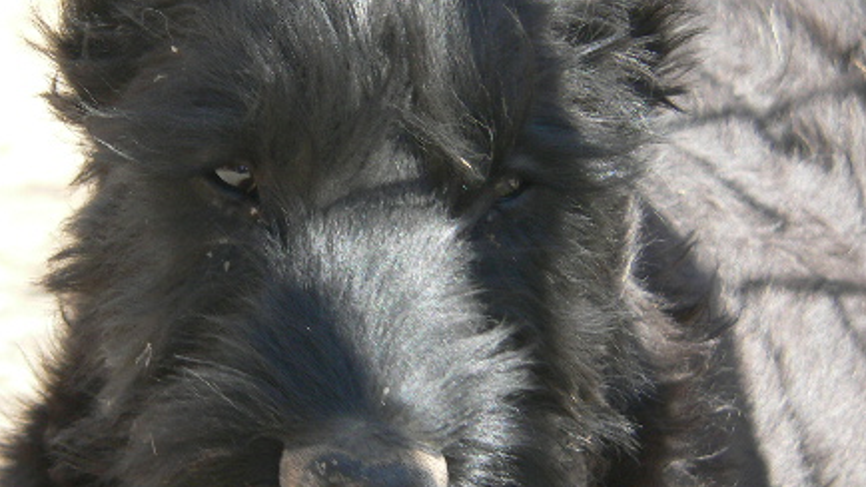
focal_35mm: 427
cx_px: 303
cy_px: 214
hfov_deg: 5.1
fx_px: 9804
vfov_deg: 2.8
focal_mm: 44.3
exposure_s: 1/100
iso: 80
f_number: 4
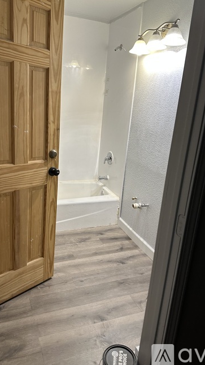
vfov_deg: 69.9
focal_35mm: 27
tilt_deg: -16.8
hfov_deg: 42.9
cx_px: 102
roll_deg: -6.1
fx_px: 261
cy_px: 178
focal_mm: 6.86
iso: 200
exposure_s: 1/60
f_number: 1.78
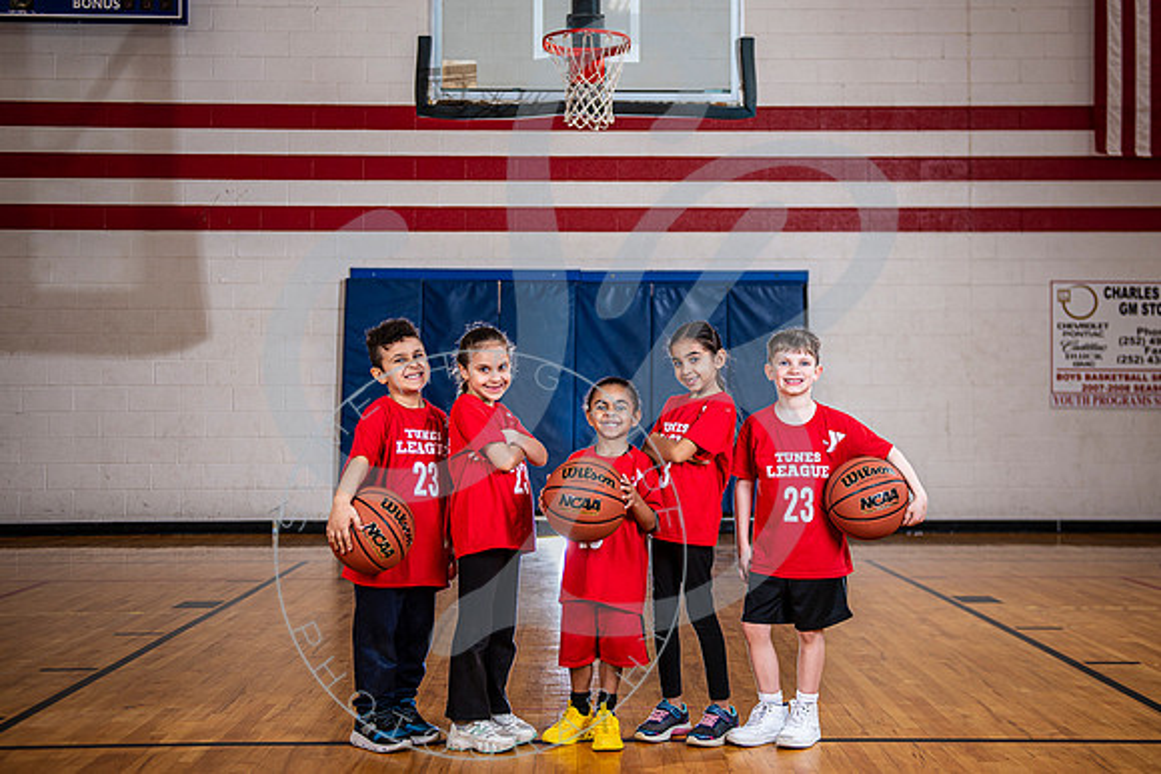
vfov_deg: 25.7
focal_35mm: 53
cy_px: 336
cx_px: 613
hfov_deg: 37.8
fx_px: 1695
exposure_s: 1/200
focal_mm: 44
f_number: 5.6
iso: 200
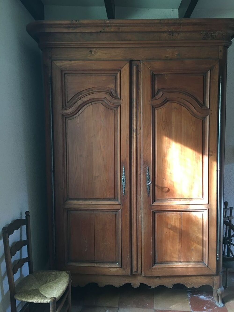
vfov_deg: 61.7
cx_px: 117
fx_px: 261
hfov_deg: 48.2
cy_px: 156
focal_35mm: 29
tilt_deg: -5.1
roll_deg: -0.9
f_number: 2.2
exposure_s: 1/17
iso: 80
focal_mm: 4.15
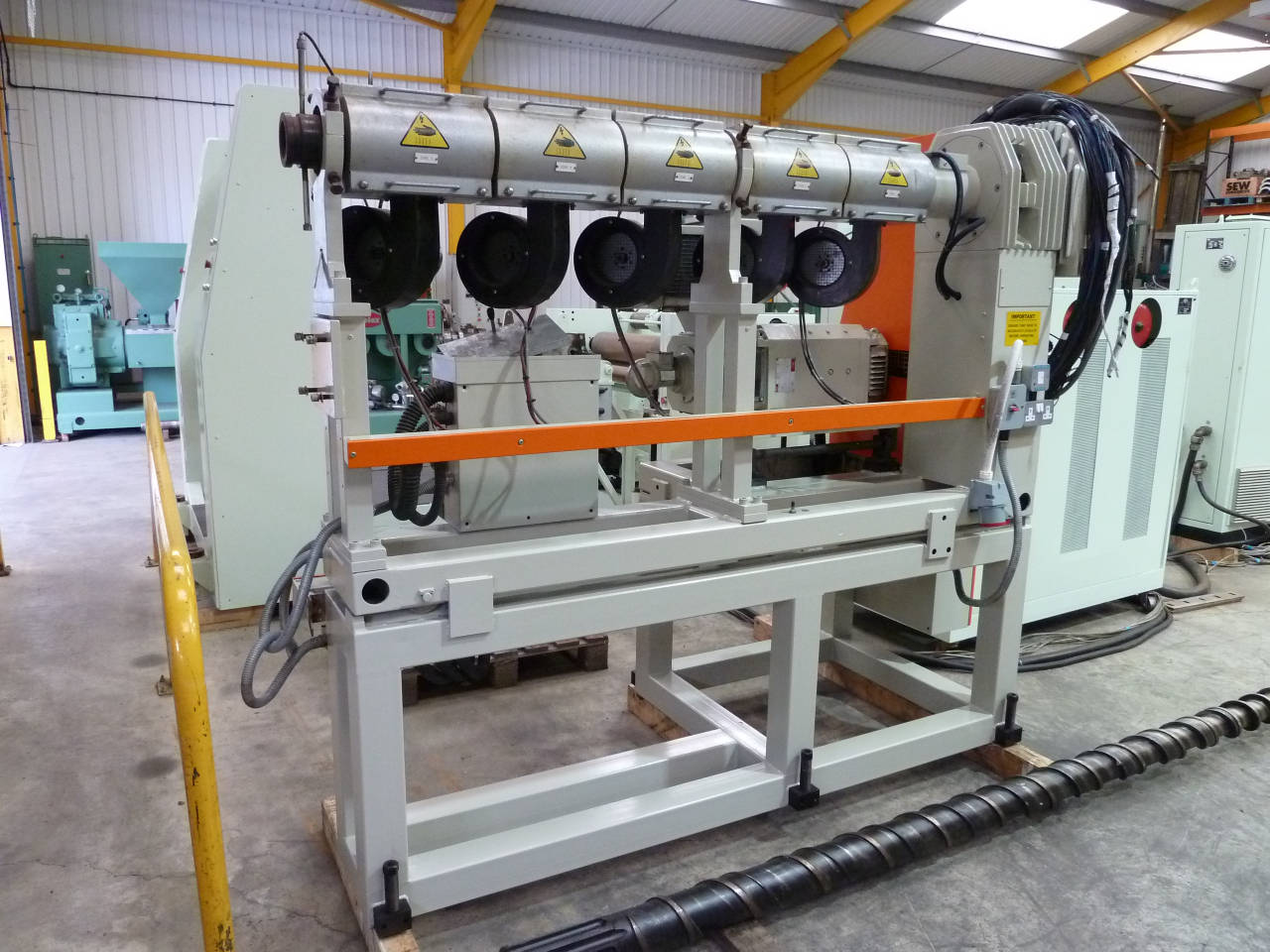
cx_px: 635
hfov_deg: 69.4
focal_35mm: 25
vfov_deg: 54.9
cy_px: 476
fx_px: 917
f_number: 3.3
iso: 400
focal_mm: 4.1
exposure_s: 1/20
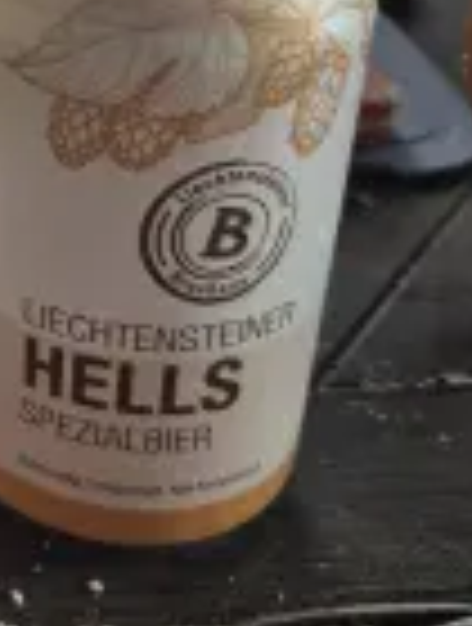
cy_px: 54
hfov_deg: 19.9
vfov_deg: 28.1
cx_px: -193
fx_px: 1194
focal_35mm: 66
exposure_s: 1/47
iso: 320
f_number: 1.8
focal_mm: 5.4
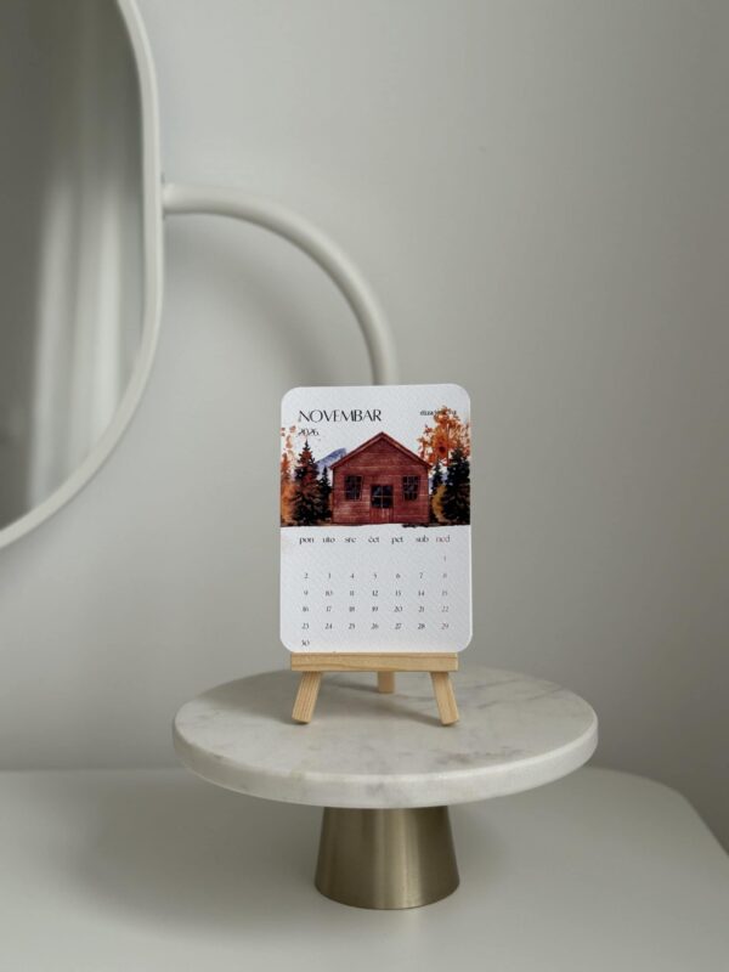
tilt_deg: -5.7
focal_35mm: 48
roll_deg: +0.1
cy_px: 486
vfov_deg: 39.7
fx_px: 1348
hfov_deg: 30.3
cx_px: 364
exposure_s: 1/95
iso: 100
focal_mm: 6.76
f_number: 1.78
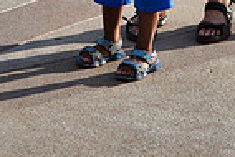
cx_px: 192
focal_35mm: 212
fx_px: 1385
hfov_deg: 9.7
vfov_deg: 6.3
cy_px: -150
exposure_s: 1/320
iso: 200
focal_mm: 52
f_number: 9
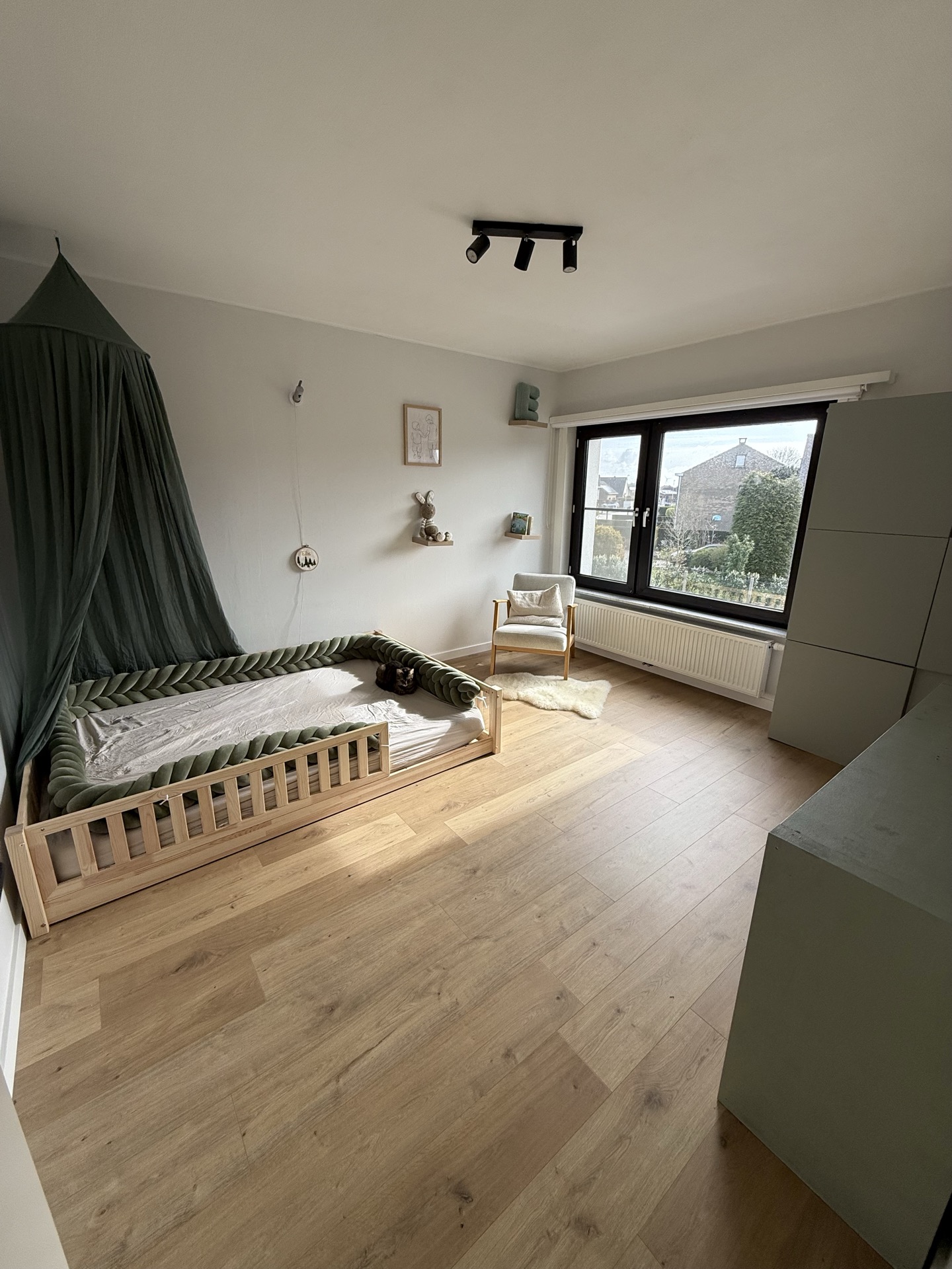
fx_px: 513
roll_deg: -0.7
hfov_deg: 85.7
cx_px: 476
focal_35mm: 14
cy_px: 634
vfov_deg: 102.1
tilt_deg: -15.4
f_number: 2.2
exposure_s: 1/374
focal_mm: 2.22
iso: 64
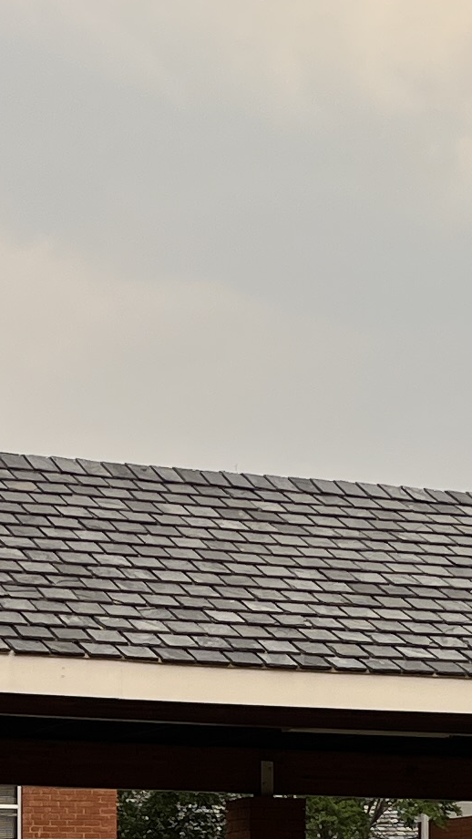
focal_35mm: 124
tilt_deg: +0.0
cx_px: 150
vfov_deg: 16.7
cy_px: 972
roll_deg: +0.1
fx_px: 2759
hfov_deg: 9.8
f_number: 1.6
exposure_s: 1/191
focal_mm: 5.1
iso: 40
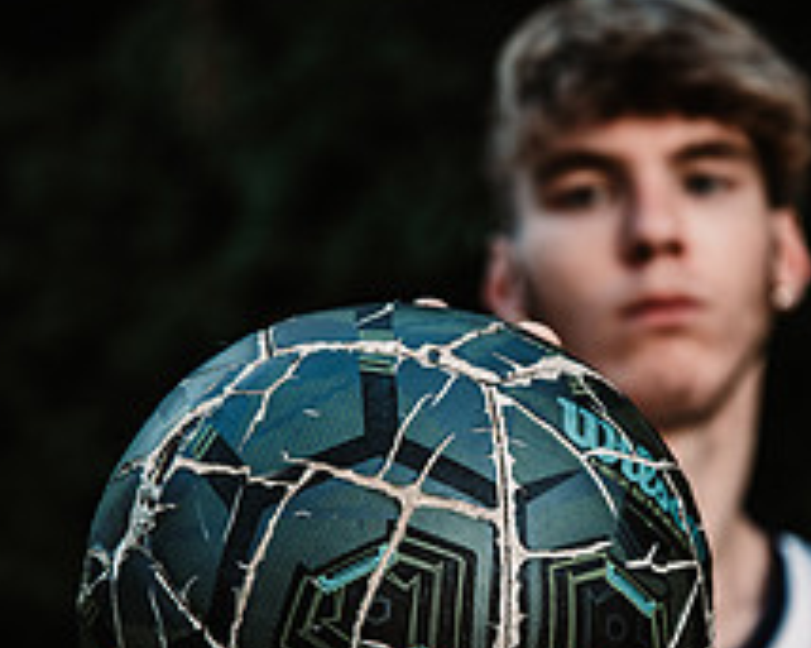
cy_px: 523
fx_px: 4031
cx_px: 538
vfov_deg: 9.2
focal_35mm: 168
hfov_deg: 11.5
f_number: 5
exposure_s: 1/200
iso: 500
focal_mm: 85
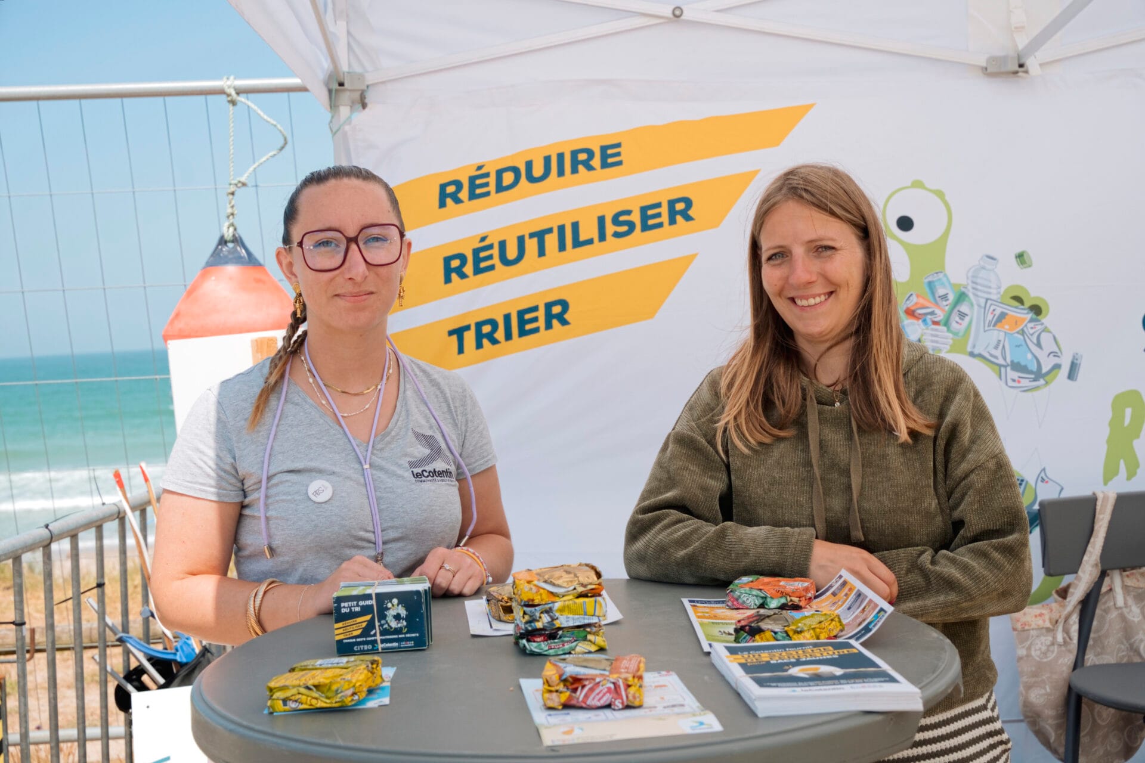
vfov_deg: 29.2
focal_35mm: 46
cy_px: 382
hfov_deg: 42.7
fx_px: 1466
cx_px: 572
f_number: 7.1
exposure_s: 1/250
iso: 100
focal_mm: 46.1
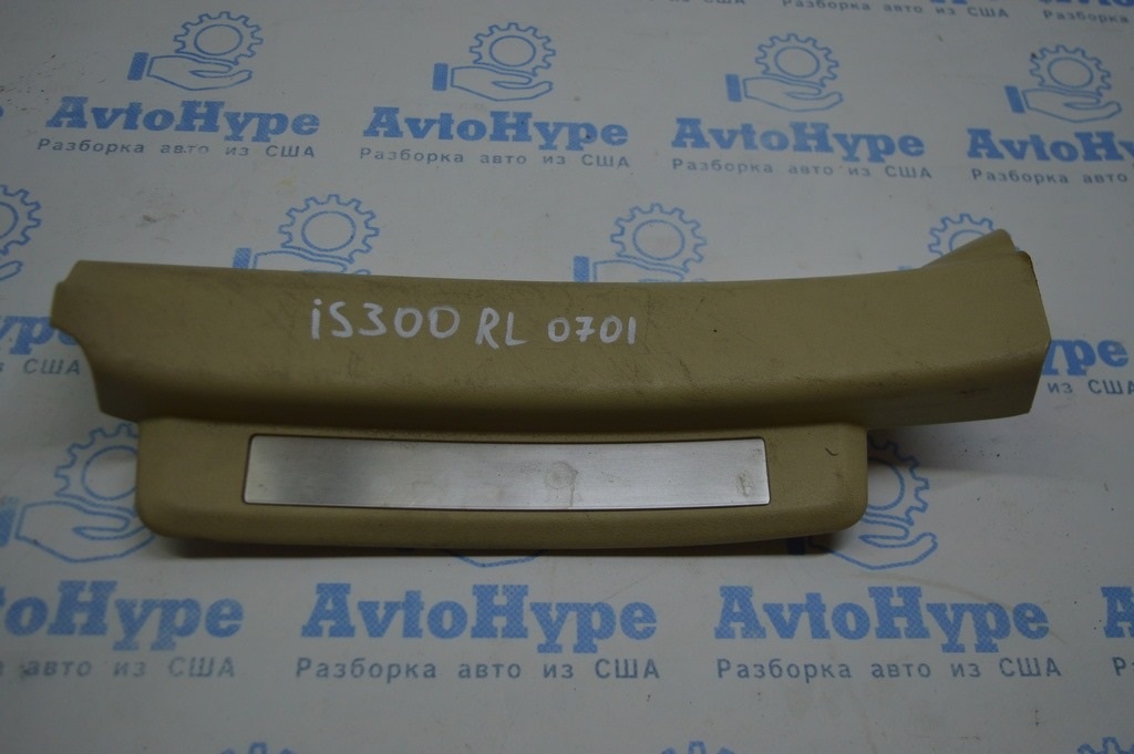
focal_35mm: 36
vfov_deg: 36.8
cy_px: 377
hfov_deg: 53.2
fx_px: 1133
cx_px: 567
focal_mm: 24
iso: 400
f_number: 4
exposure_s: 1/400
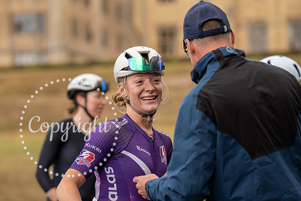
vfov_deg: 9.9
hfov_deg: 14.9
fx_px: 1154
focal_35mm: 138
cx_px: 150
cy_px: 100
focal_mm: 138
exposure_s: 1/1000
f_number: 3.5
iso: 250
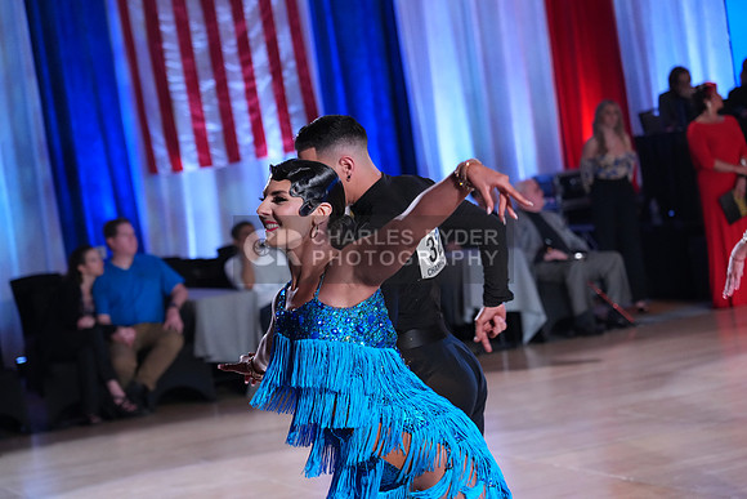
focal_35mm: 105
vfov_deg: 13.0
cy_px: 250
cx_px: 374
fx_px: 2179
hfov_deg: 19.5
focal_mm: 105
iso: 4000
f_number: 4.5
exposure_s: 1/250
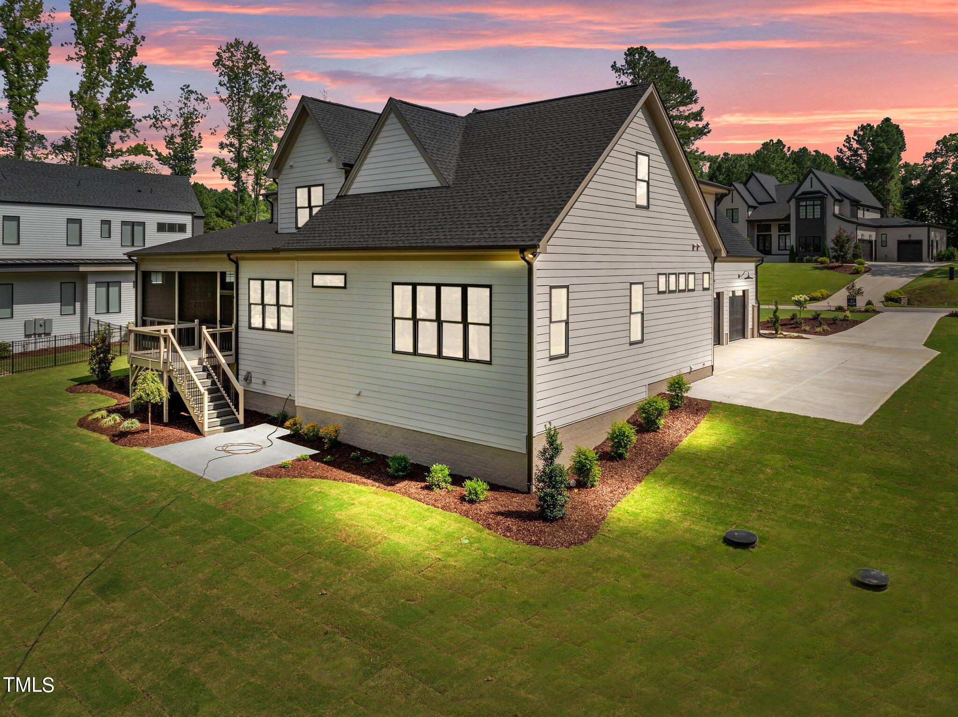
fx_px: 664
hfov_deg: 71.6
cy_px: 358
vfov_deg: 56.8
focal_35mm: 24
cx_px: 479
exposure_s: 1/60
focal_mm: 12.29
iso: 100
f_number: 5.6
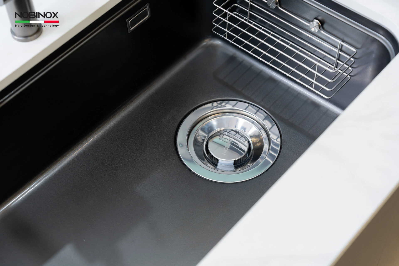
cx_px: 200
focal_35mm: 65
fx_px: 720
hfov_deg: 31.0
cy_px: 133
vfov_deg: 20.9
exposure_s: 1/160
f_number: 4
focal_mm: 65
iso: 500
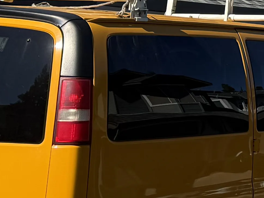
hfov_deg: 12.0
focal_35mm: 141
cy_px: -156
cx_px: 581
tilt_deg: +13.4
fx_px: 1075
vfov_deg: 10.0
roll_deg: -0.9
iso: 80
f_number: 1.78
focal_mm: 6.76
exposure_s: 1/4167
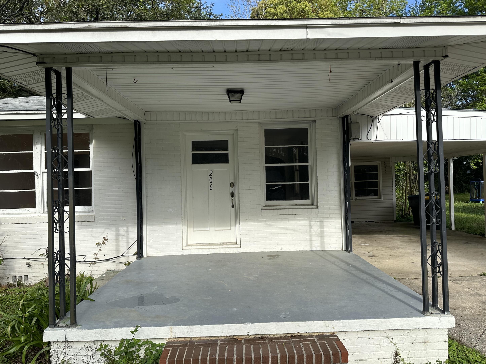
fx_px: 351
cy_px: 176
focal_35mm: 25
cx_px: 250
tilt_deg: +1.6
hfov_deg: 69.4
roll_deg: +1.0
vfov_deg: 54.9
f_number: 1.78
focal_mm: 6.86
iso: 80
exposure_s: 1/2809
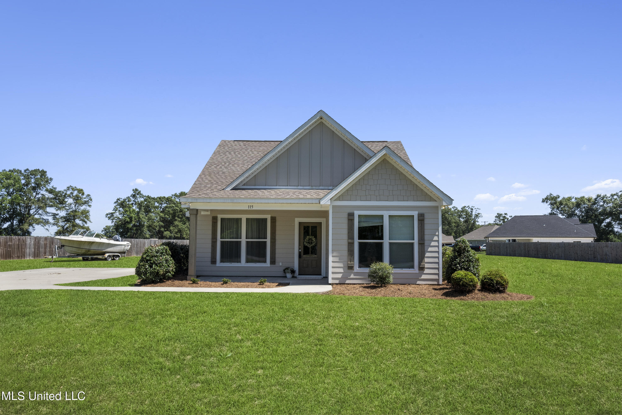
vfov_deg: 49.6
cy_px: 208
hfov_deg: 69.4
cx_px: 311
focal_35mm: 26
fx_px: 449
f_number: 11
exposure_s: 1/500
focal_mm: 26
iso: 500
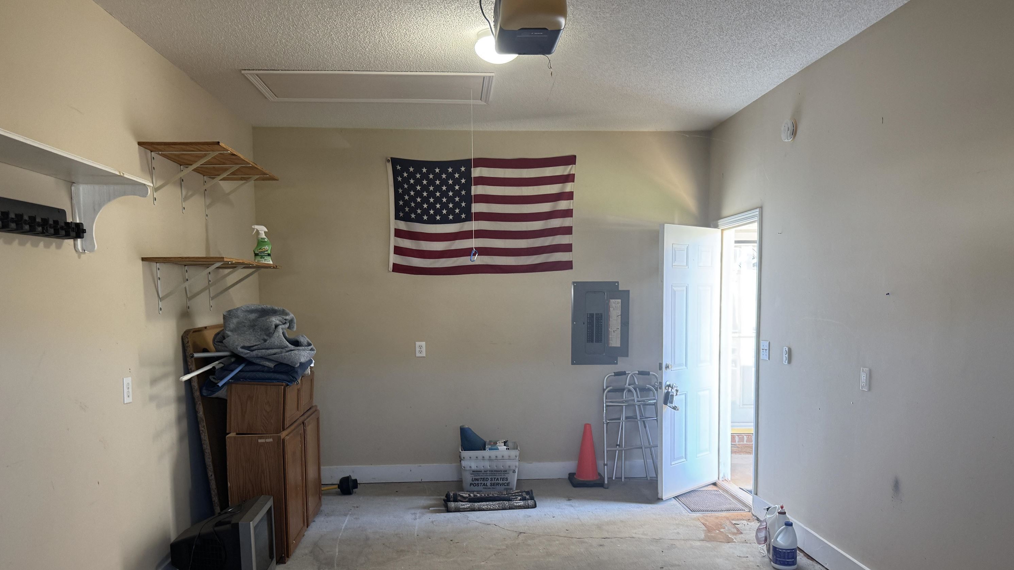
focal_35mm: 27
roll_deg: +0.5
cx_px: 501
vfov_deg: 42.5
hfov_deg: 69.9
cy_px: 359
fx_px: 726
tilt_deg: -4.8
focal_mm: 6.76
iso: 160
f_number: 1.78
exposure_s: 1/60
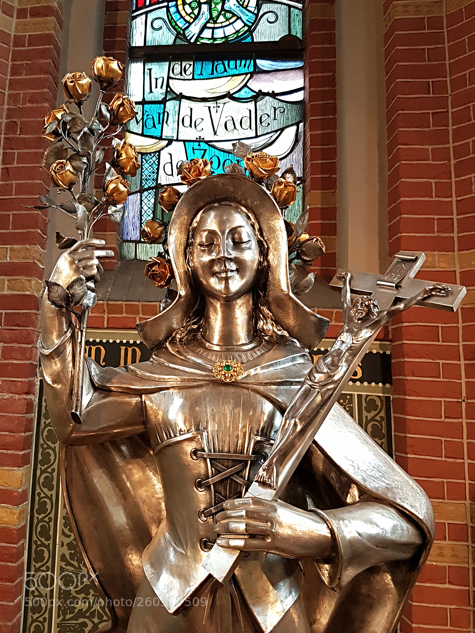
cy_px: 316
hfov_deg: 53.1
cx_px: 238
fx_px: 476
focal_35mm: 26
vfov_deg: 67.3
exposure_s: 1/50
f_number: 1.7
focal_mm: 4.2
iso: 80
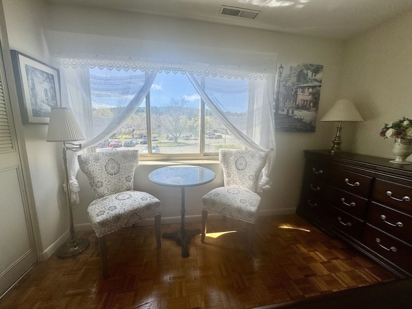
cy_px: 154
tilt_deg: -9.9
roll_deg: -1.1
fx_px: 167
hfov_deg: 102.1
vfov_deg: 85.7
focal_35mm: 14
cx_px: 206
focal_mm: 2.22
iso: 40
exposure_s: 1/508
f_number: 2.2
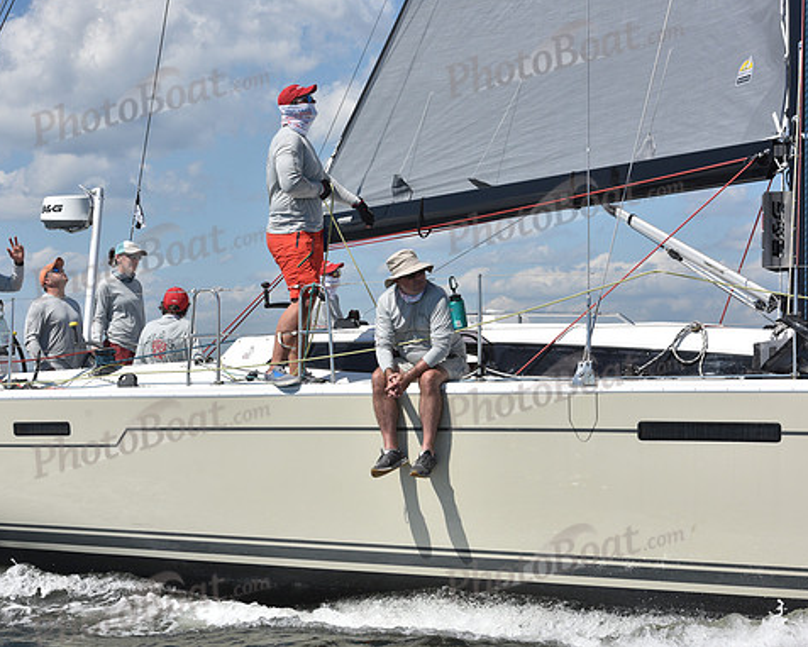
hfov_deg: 21.5
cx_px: 359
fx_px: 2129
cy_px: 323
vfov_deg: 17.3
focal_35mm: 89
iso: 320
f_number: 10
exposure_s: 1/1250
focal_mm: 78
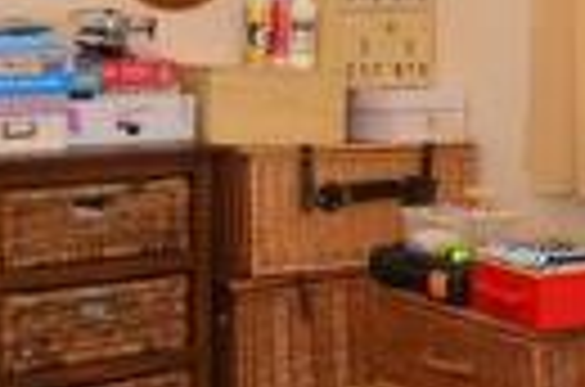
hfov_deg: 20.2
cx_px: 572
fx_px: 1597
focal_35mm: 99
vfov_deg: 13.7
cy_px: 32
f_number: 4.8
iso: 200
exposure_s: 1/25
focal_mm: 13
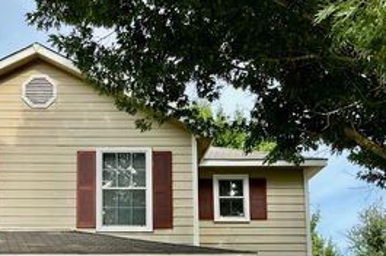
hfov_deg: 35.4
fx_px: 589
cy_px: 255
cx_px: 92
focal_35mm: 55
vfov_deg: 23.5
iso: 25
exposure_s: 1/912
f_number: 1.8
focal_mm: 3
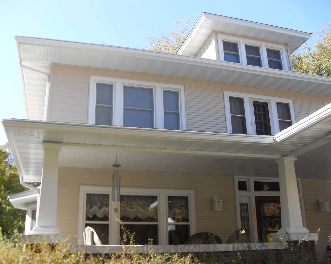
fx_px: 353
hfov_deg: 50.2
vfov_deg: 41.2
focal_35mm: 36
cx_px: 152
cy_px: 132
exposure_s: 1/60
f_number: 7
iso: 80
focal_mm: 6.3
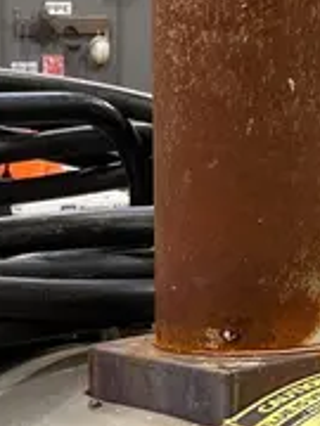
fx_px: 1307
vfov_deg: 16.1
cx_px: 28
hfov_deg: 13.8
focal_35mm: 106
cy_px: 732
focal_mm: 5.1
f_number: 1.6
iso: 200
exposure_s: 1/60
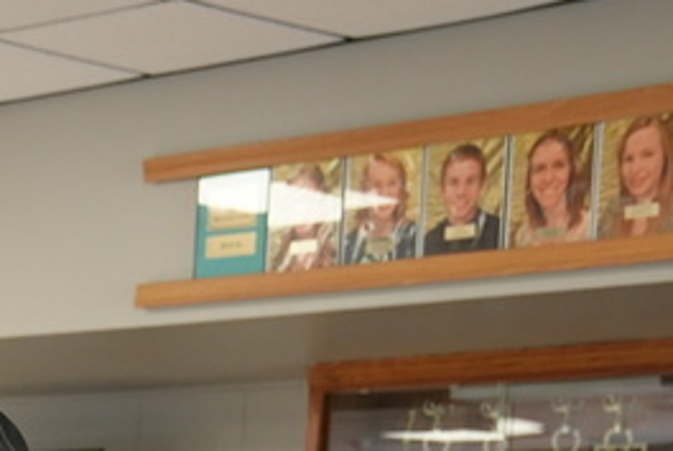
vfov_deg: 8.6
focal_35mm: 155
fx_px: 2902
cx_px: -370
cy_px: 736
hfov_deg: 12.5
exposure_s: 1/160
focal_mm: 40
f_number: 4
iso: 1250
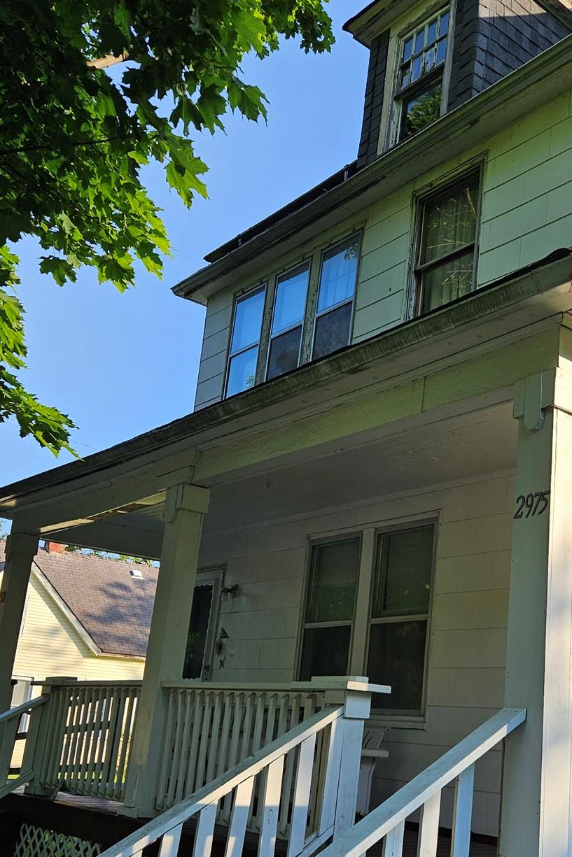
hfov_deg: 32.4
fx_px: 953
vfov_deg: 48.3
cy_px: 493
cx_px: 469
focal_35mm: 40
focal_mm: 5.4
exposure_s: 1/713
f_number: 1.8
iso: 25
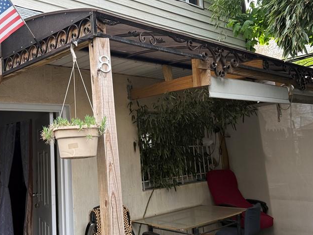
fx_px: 353
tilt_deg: +9.9
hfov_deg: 47.3
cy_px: 93
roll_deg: +2.9
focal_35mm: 39
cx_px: 113
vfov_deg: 36.7
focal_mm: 6.76
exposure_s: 1/212
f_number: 1.78
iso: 64
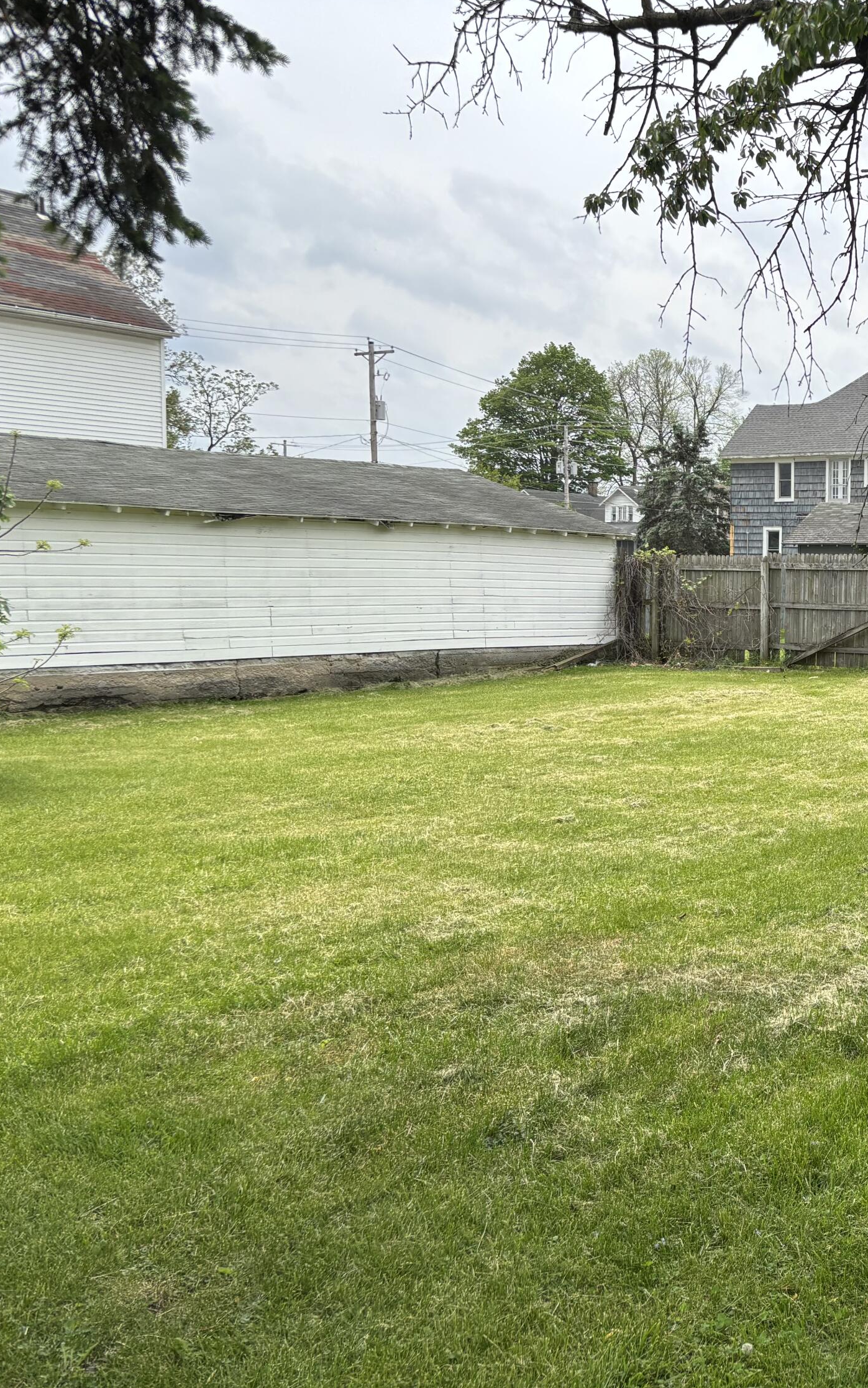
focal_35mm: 37
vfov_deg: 52.7
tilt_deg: -3.9
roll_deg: -1.1
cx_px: 908
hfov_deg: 31.3
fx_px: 1400
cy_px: 691
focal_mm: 5.96
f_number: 1.6
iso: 50
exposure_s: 1/2242
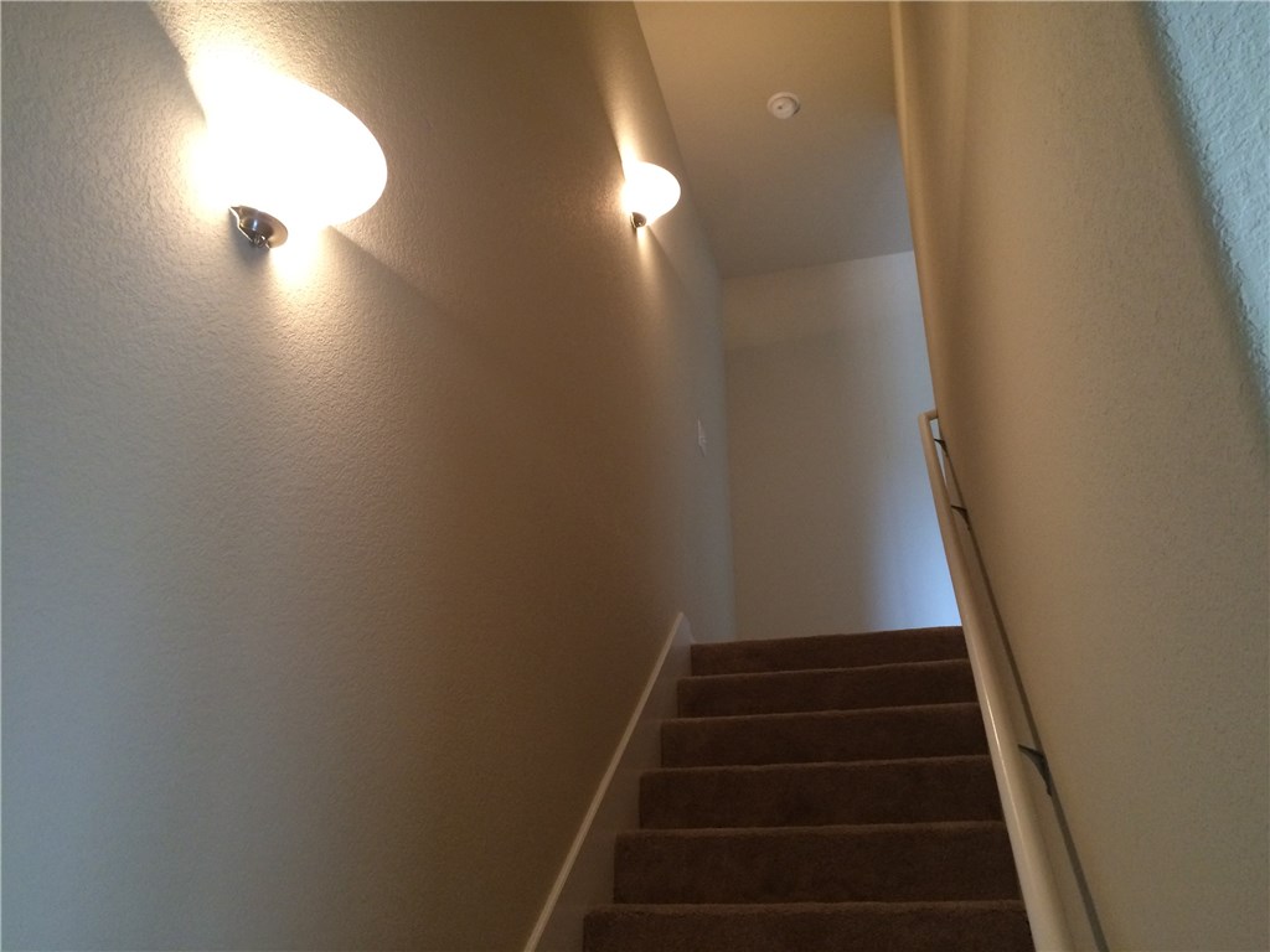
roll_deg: +0.2
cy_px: 476
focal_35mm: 29
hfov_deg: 61.7
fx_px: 1064
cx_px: 635
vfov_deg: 48.2
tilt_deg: +25.2
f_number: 2.2
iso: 160
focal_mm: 4.15
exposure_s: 1/30
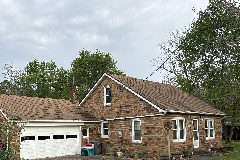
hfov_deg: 51.0
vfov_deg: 35.2
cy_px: 118
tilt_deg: +2.8
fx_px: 247
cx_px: 81
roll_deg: +2.0
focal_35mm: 37
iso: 50
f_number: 1.6
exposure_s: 1/1484
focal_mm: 5.96
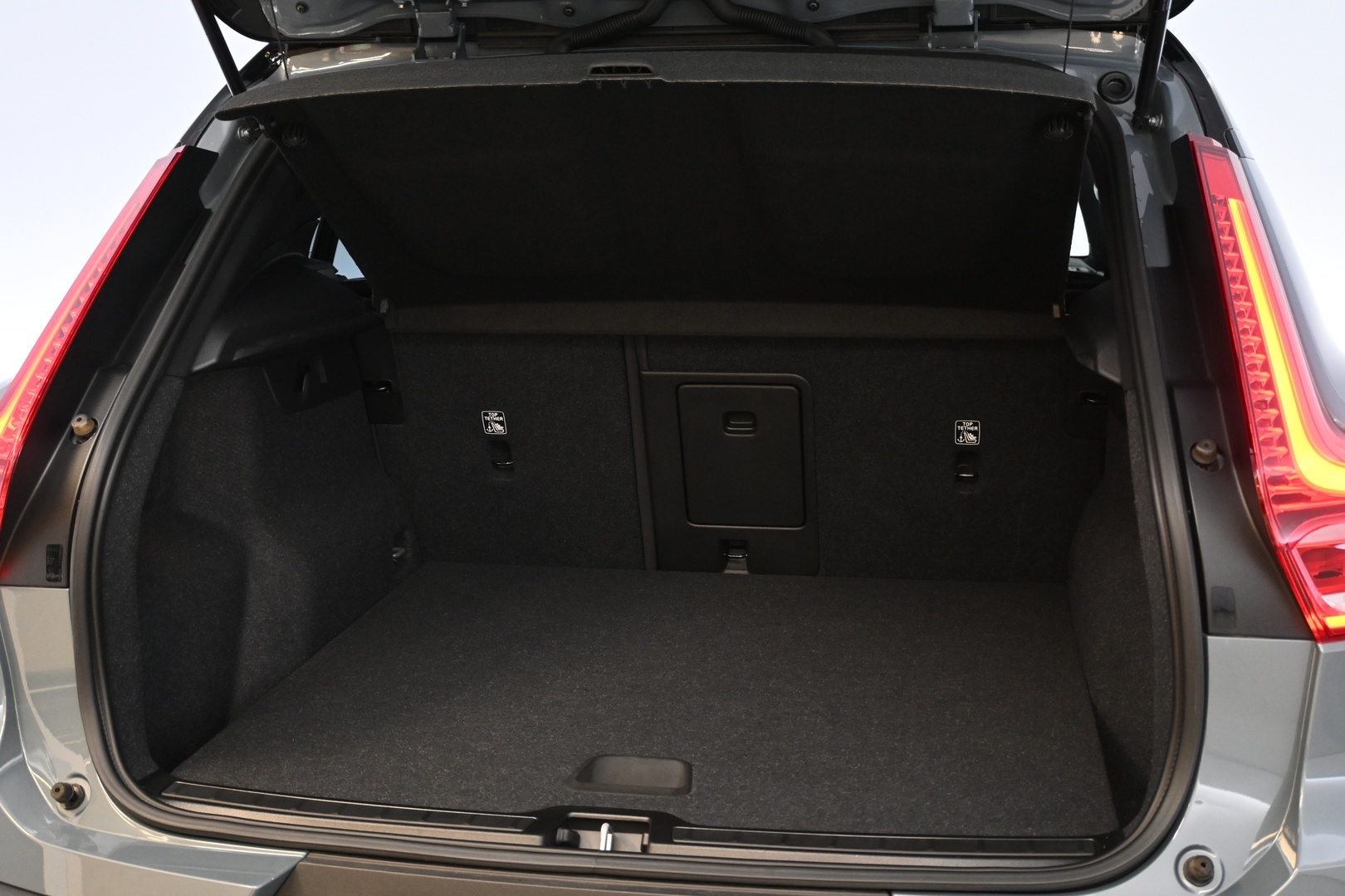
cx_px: 672
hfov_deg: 47.2
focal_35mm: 41
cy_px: 448
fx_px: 1541
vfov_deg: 32.4
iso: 1600
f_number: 4.5
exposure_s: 1/40
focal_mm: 27.5
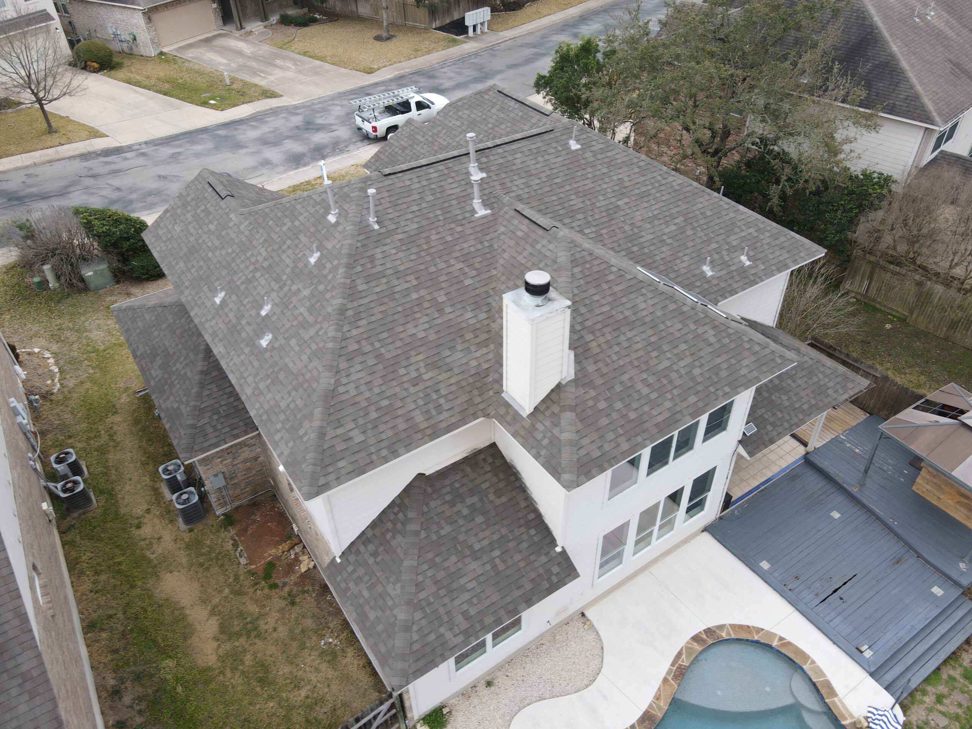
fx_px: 674
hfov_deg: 71.6
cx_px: 486
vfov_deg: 56.8
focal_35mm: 24
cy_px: 364
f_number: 2.8
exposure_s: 1/60
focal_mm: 4.5
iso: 100
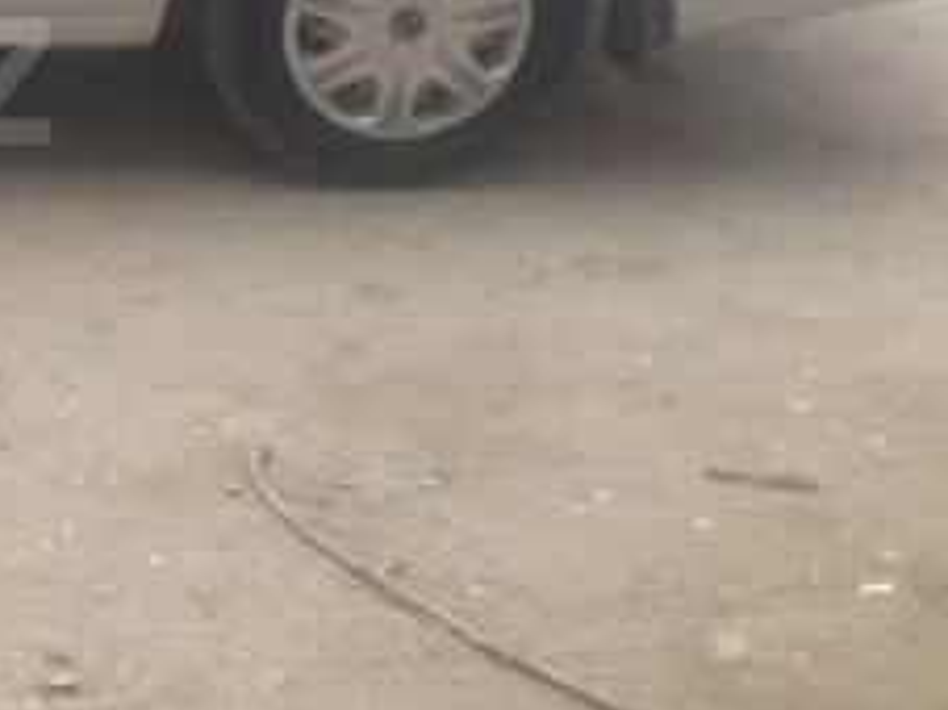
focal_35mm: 96
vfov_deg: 15.2
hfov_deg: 18.6
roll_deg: -2.6
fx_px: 2628
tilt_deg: -22.9
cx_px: -376
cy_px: 81
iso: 80
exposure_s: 1/120
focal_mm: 4.12
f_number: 2.4
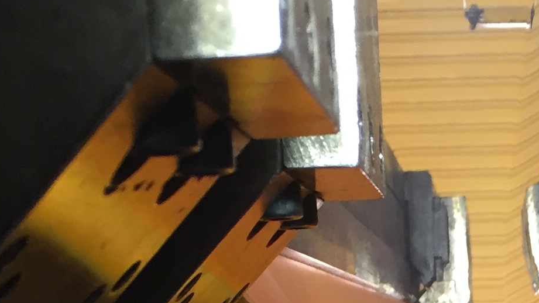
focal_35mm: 112
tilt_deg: -9.1
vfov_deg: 10.0
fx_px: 1601
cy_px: 599
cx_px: 456
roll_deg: -0.2
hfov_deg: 18.9
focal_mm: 4.15
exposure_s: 1/33
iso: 50
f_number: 2.2
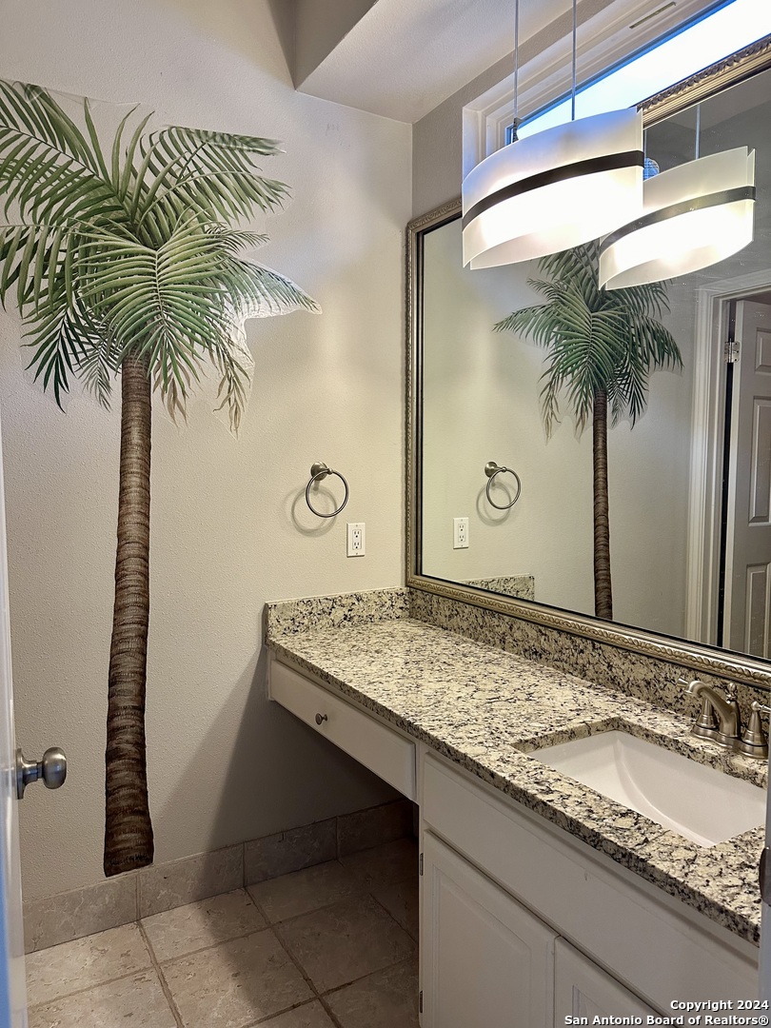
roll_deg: -0.6
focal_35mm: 24
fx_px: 713
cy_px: 514
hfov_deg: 56.8
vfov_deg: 71.6
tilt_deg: -4.6
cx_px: 386
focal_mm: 6.86
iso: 200
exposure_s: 1/120
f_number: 1.78
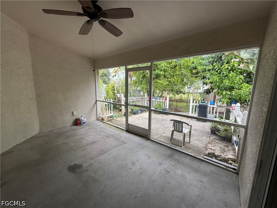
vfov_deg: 85.7
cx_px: 138
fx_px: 112
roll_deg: -1.3
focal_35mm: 14
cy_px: 104
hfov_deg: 102.1
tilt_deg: -9.1
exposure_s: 1/239
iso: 64
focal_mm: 2.22
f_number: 2.2
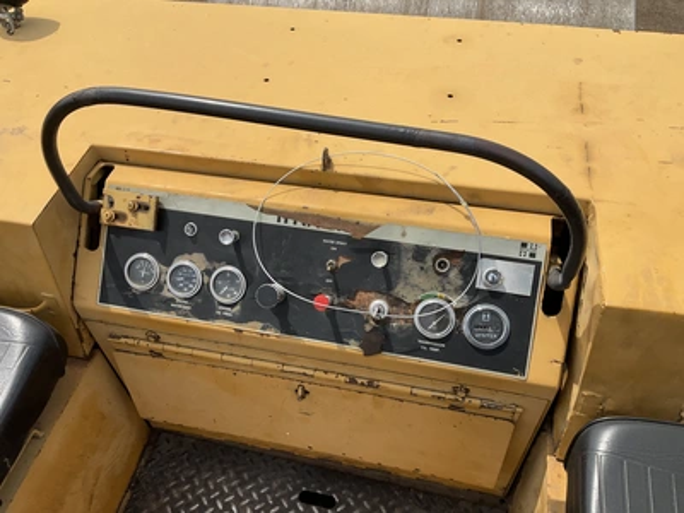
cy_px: 256
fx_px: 573
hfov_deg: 61.7
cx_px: 342
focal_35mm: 29
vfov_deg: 48.2
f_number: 1.8
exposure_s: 1/1912
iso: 25
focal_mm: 3
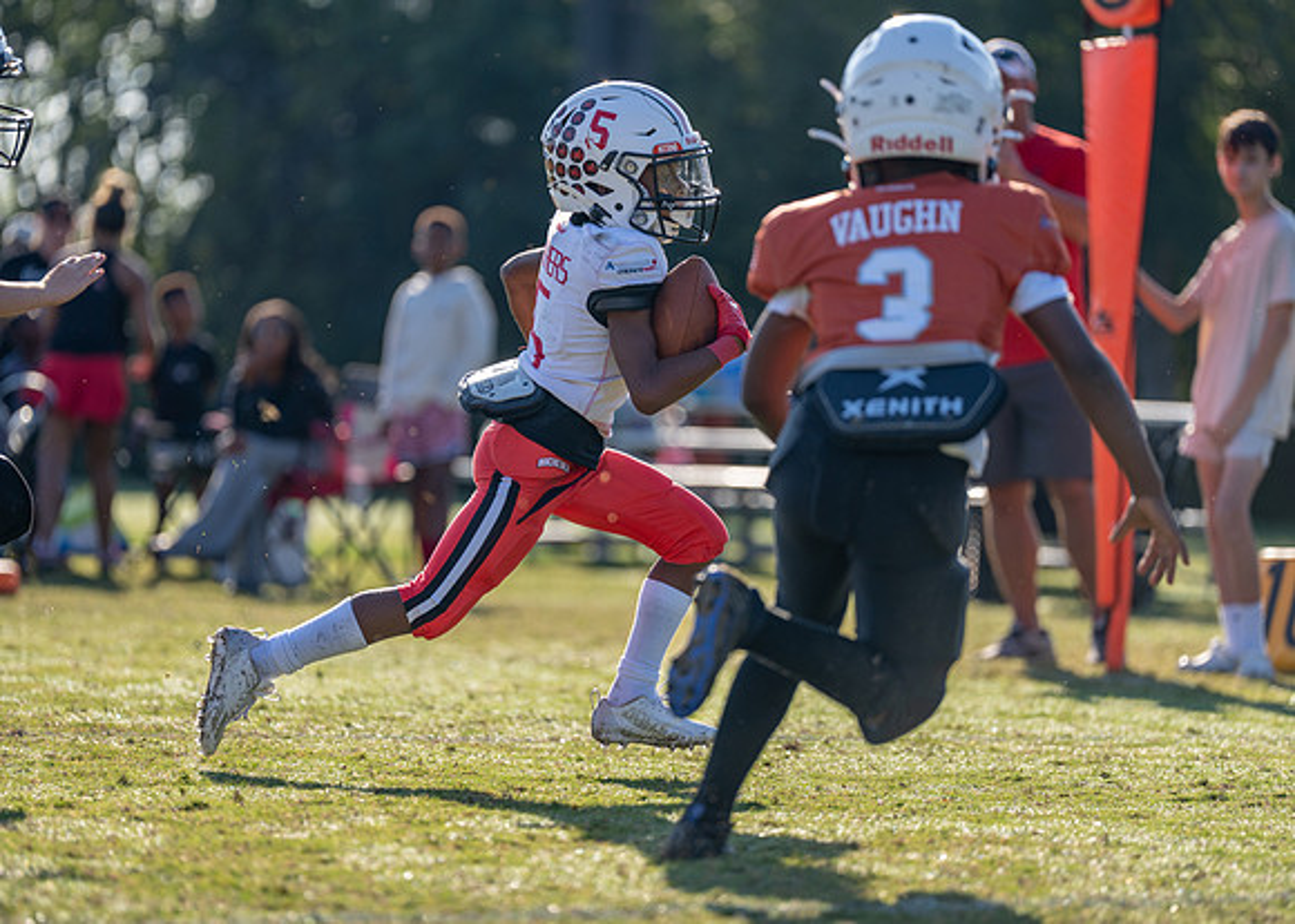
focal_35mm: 216
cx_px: 648
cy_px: 462
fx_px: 7946
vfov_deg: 6.7
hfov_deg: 9.3
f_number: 2.8
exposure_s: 1/1600
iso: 100
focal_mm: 200
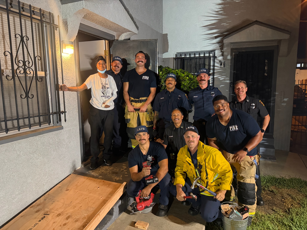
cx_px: 154
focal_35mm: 24
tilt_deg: -6.7
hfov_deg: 71.6
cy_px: 115
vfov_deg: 56.8
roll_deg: +1.0
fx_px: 213
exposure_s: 1/60
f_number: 1.78
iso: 800
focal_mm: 6.76
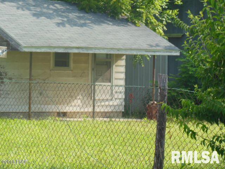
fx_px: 1241
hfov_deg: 10.4
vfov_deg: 7.8
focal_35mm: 191
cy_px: 84
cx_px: 112
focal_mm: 34
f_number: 5.9
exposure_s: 1/250
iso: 160
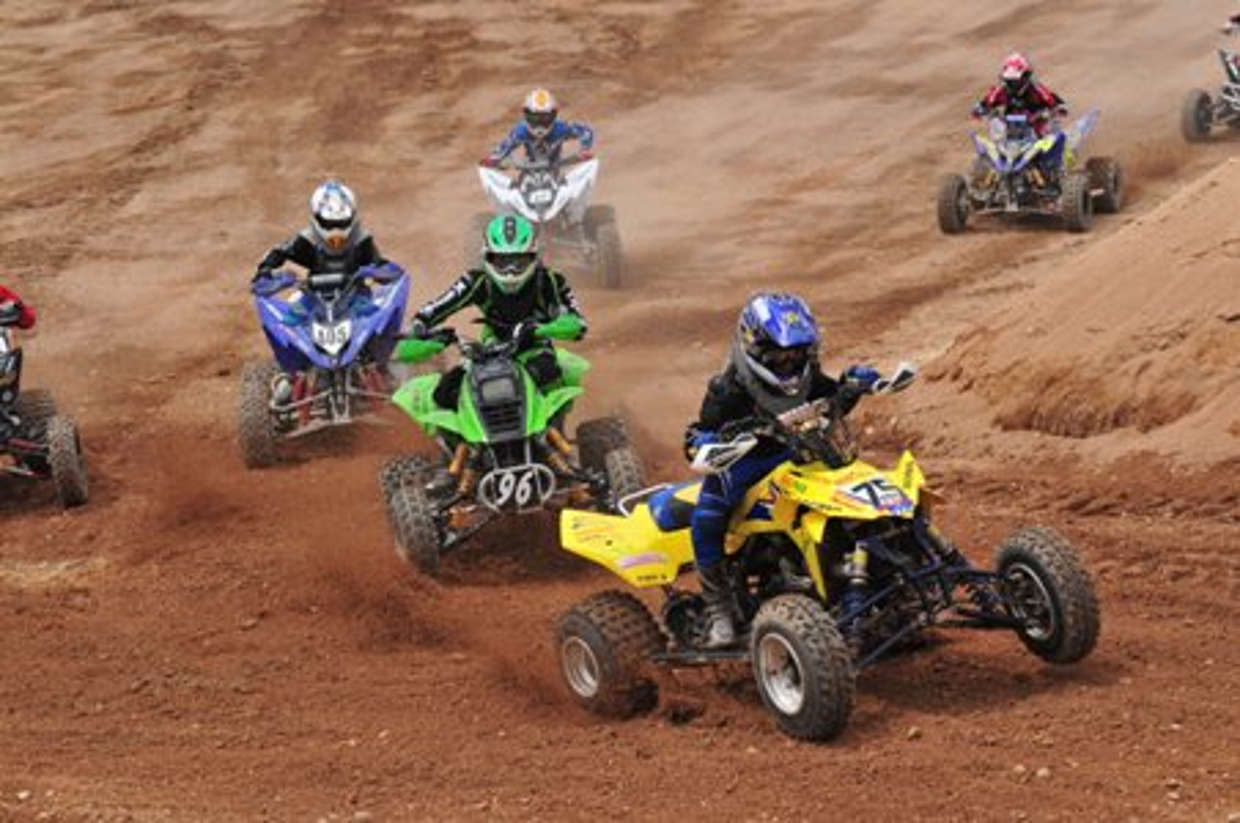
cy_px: 412
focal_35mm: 105
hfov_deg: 19.5
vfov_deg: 13.0
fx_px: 3611
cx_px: 620
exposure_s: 1/2500
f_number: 5
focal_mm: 70
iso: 400
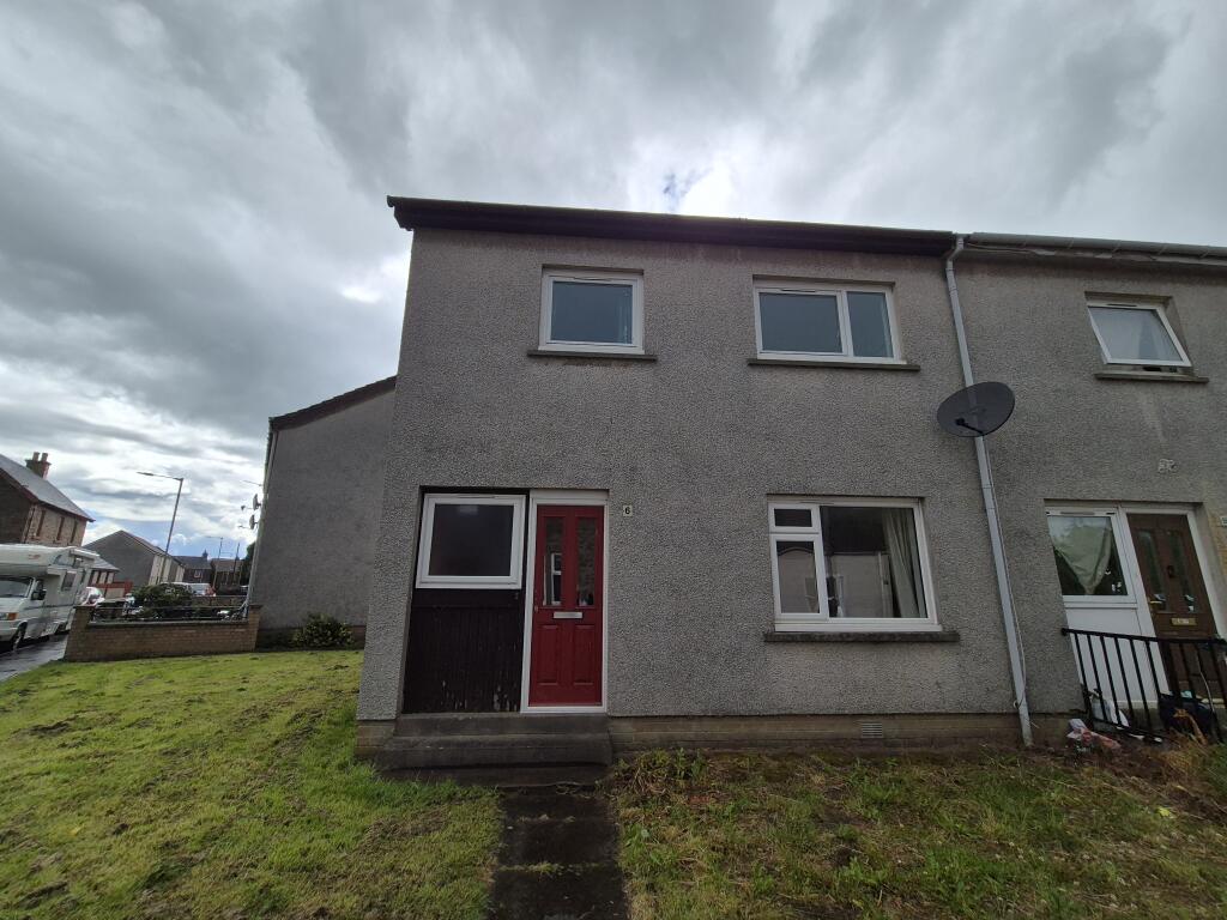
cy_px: 460
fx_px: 461
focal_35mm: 13
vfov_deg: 89.9
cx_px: 614
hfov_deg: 106.2
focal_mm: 2.2
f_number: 2.2
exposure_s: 1/1888
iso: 50
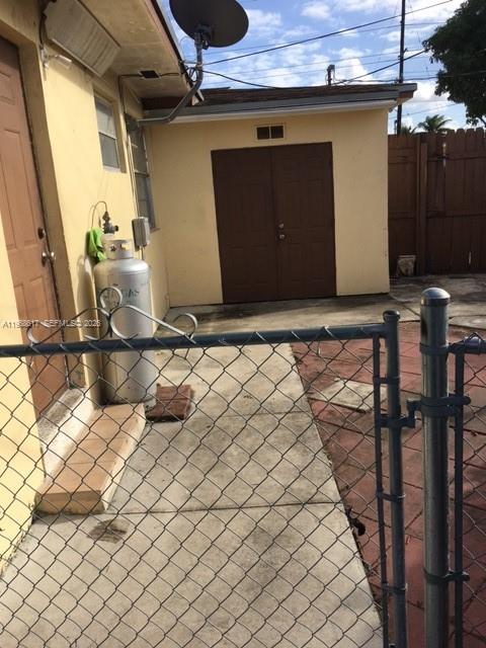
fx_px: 543
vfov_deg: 61.7
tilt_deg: -12.5
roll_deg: +4.2
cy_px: 324
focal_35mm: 29
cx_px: 243
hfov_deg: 48.2
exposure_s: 1/1304
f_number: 2.2
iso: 25
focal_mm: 4.15
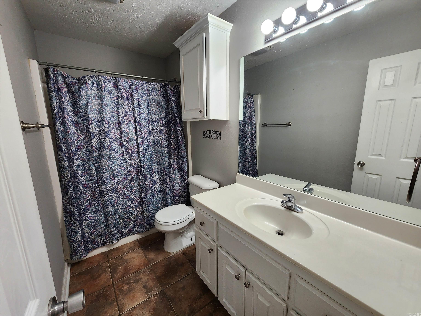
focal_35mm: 13
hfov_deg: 106.2
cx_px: 210
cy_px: 158
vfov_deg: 89.9
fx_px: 158
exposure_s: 1/60
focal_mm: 2.2
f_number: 2.2
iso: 200
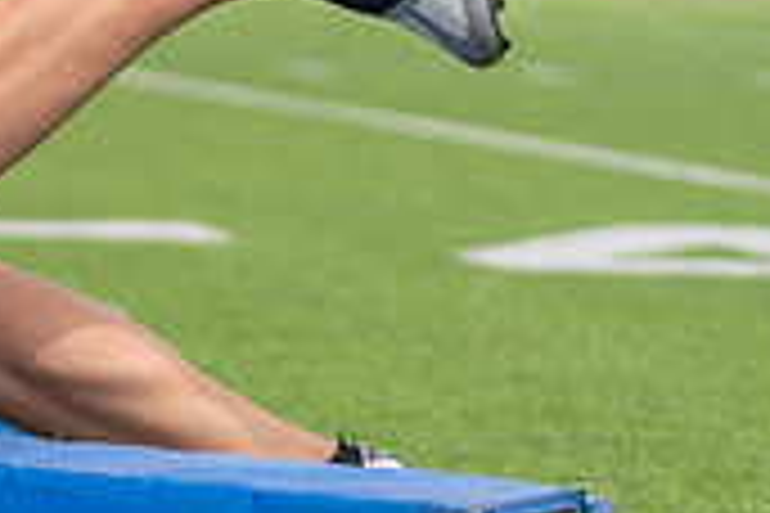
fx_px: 5689
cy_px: 151
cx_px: -459
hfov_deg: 7.6
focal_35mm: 266
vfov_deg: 5.2
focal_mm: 76
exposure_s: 1/1250
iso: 100
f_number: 3.2
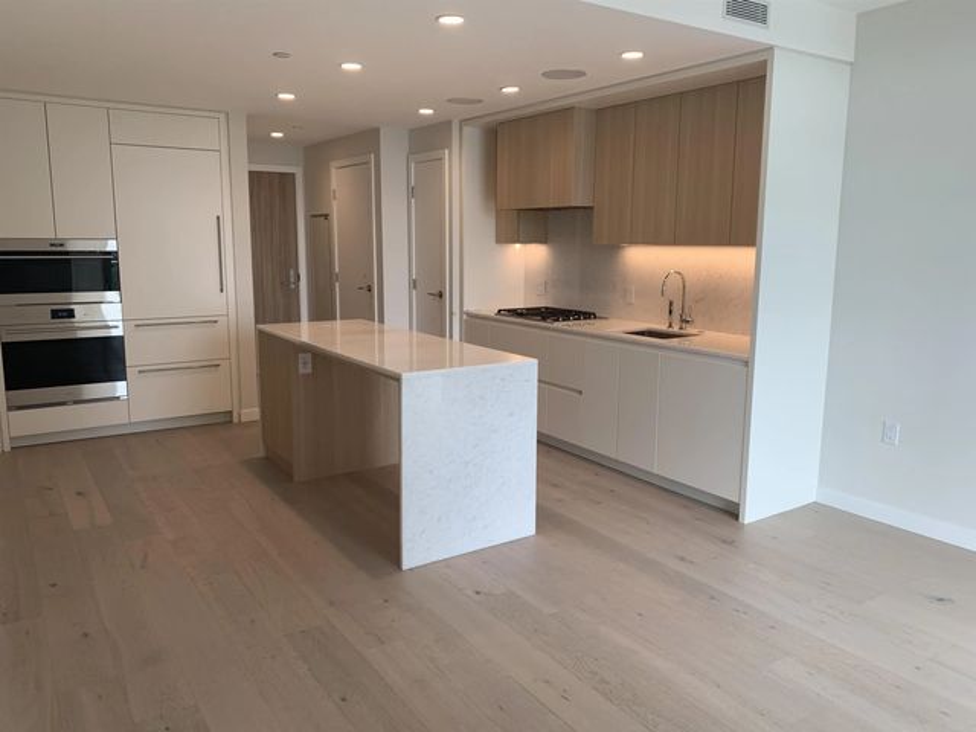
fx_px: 733
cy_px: 366
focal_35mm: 26
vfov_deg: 53.1
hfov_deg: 67.3
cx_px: 488
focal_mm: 4.25
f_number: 1.8
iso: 40
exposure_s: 1/120
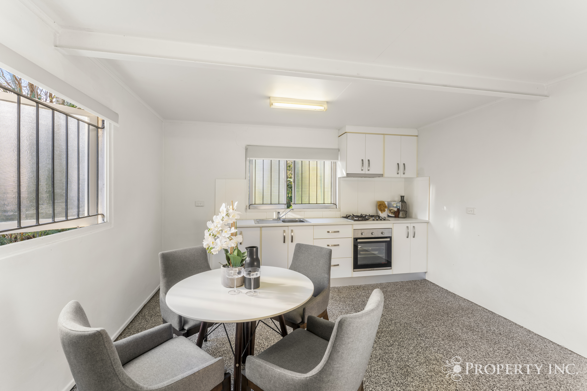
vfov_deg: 76.6
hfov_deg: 99.6
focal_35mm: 15
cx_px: 294
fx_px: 248
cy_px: 196
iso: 320
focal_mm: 15.2
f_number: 10
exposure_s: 1/5
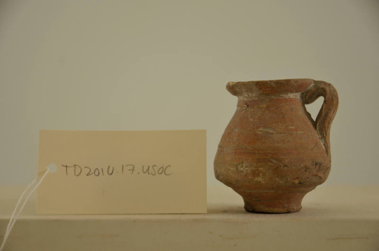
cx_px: 190
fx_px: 978
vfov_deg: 14.7
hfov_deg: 21.9
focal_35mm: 93
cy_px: 126
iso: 200
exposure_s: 1/50
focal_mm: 62
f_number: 5.3
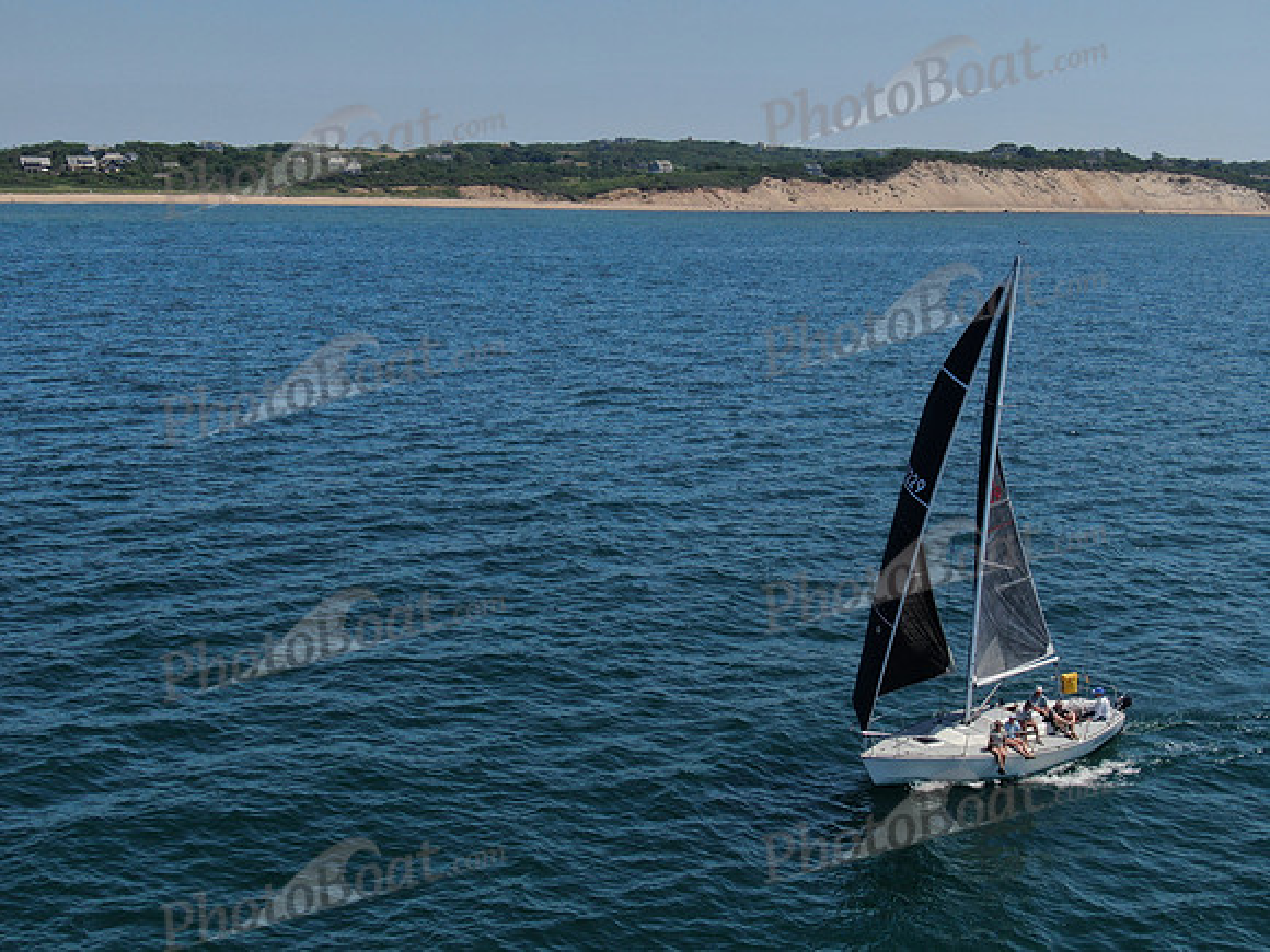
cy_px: 476
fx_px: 1761
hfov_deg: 39.7
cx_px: 635
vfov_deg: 30.3
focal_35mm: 48
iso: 100
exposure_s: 1/1250
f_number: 3.8
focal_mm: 8.6
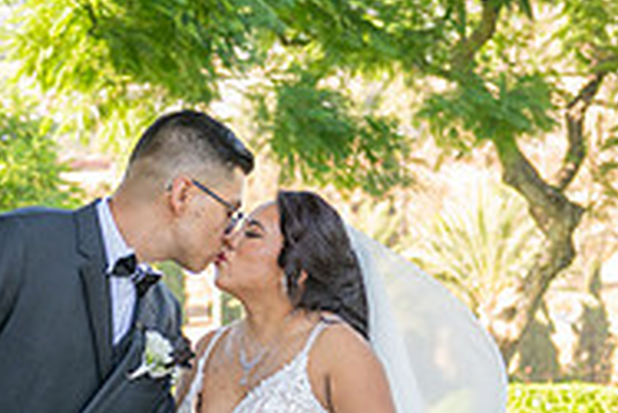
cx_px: 142
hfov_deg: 14.6
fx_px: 2405
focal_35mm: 140
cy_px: 583
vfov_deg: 9.6
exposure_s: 1/200
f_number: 3.5
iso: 200
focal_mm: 40
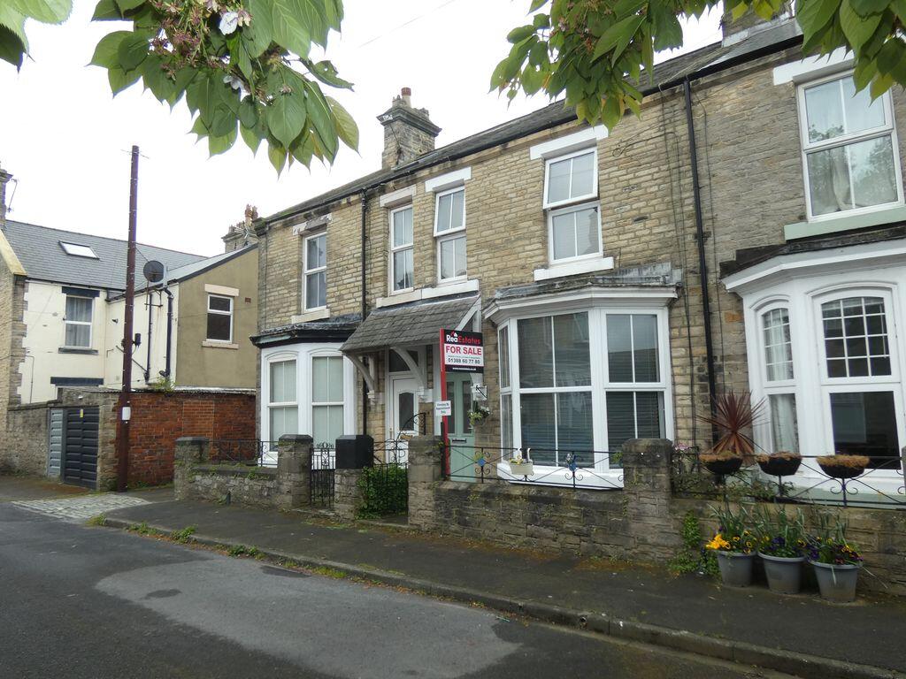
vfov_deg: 56.8
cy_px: 340
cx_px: 453
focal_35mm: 24
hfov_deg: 71.6
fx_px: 628
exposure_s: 1/160
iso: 80
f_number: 3
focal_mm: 4.3
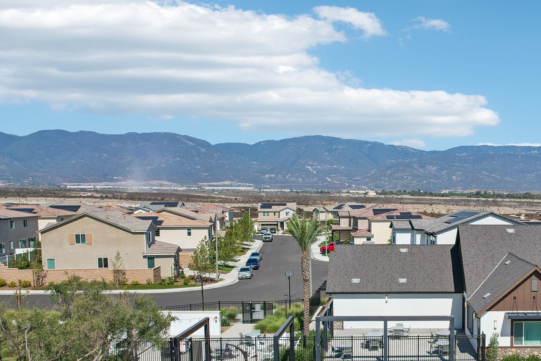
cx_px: 403
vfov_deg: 37.4
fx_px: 526
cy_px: 245
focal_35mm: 35
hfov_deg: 52.2
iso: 110
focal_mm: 8.4
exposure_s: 1/3000
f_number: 2.8
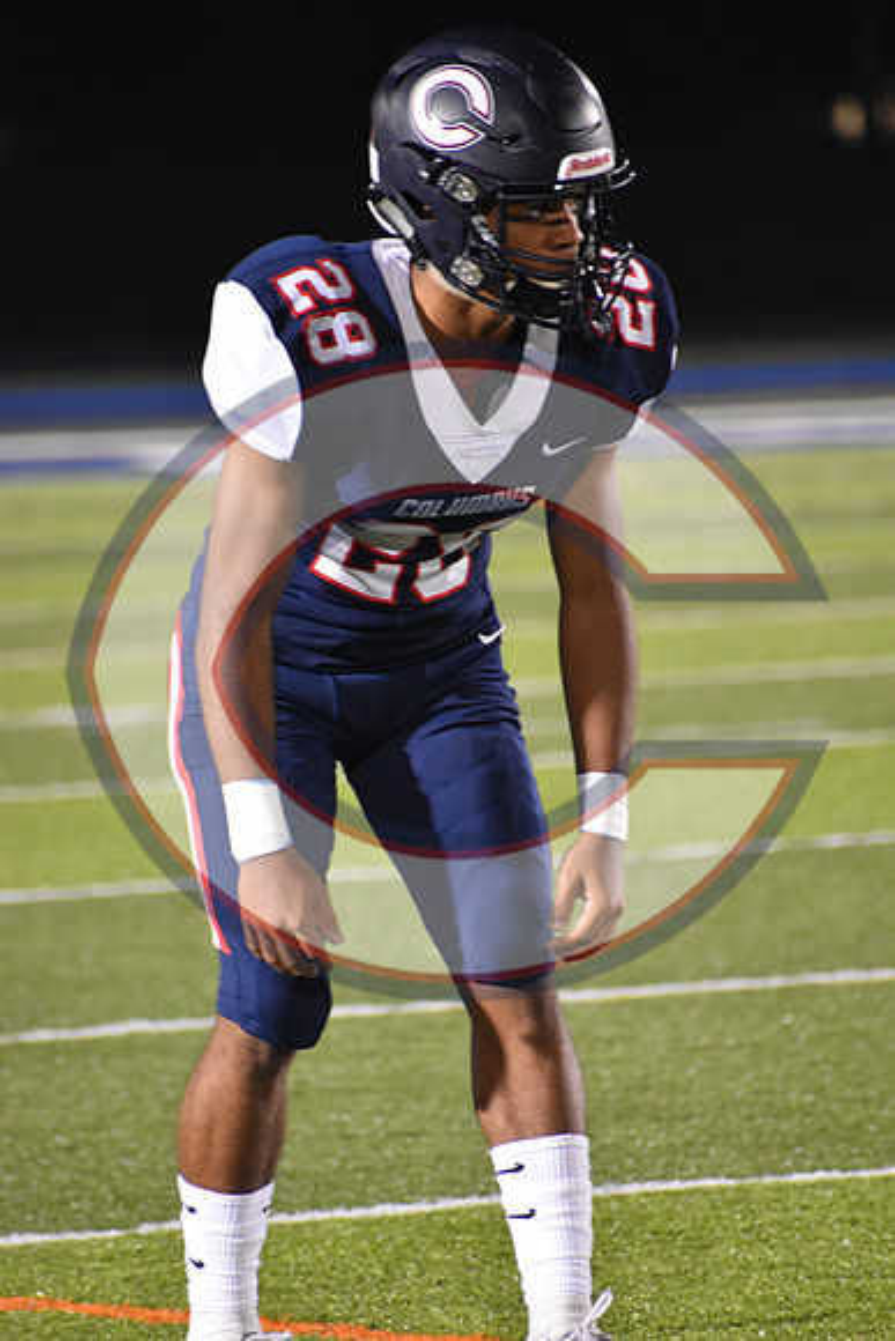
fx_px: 16770
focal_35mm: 450
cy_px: 670
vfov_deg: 4.6
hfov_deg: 3.1
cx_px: 448
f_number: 6.3
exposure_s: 1/100
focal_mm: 300
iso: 3200
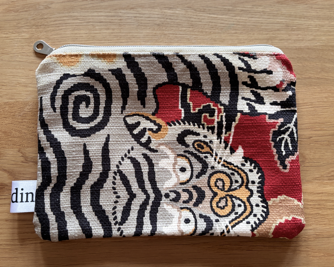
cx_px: 151
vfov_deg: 51.5
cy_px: 132
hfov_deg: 62.1
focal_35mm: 28
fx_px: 277
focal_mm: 5.96
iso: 200
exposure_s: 1/60
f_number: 1.6
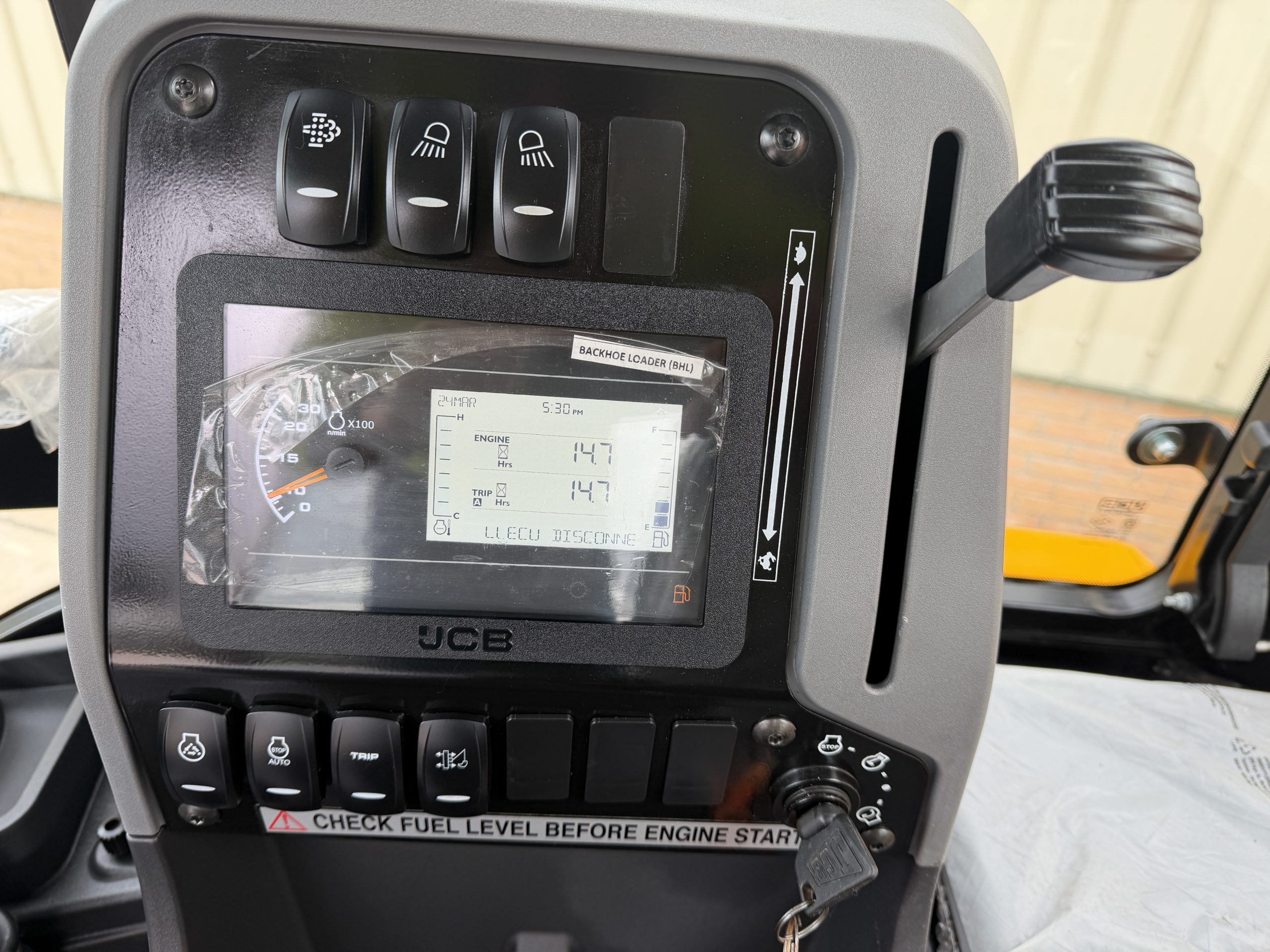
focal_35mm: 24
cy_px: 476
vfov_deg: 56.8
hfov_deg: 71.6
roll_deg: -4.0
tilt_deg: -33.8
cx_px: 635
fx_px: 881
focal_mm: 6.76
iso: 64
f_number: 1.78
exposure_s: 1/269
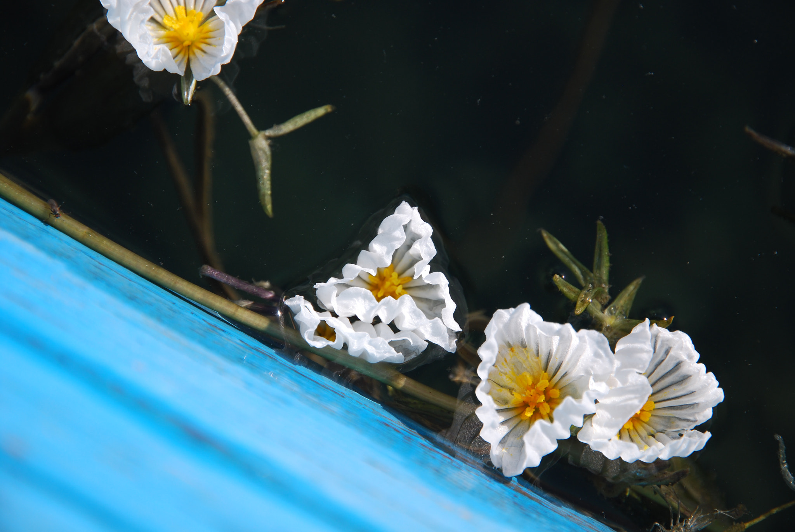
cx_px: 398
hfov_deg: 16.1
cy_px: 266
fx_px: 2819
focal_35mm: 128
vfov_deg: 10.8
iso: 125
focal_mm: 85
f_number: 5.6
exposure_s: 1/500
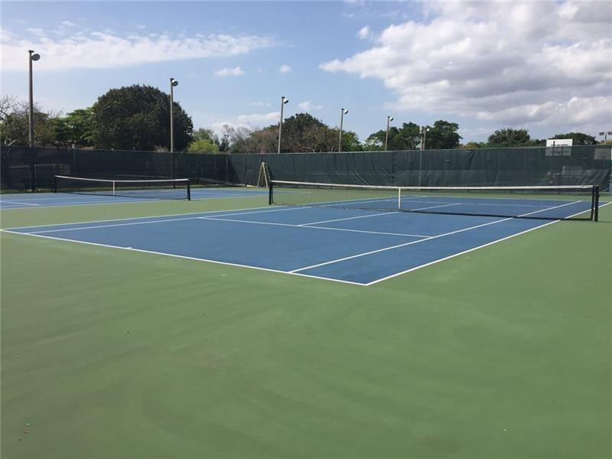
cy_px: 230
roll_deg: -1.3
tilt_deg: -8.8
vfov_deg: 48.2
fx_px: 513
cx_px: 306
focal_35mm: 29
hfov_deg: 61.7
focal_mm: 4.15
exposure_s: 1/3300
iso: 32
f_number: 2.2
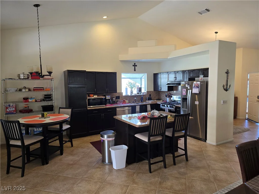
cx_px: 130
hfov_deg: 73.9
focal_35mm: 23
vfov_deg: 58.9
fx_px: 172
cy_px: 97
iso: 160
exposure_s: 1/120
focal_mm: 6.3
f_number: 1.7
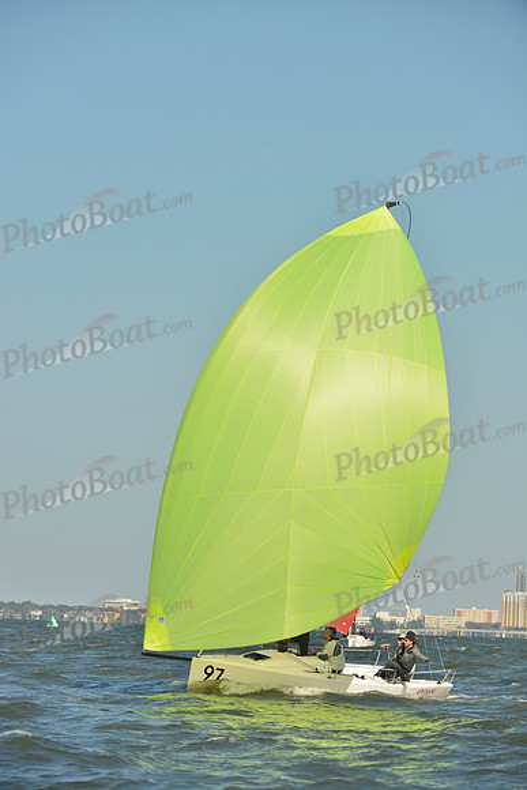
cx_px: 264
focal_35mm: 200
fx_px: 4389
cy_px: 395
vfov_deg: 10.3
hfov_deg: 6.9
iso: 200
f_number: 7.1
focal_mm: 200
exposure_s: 1/1000
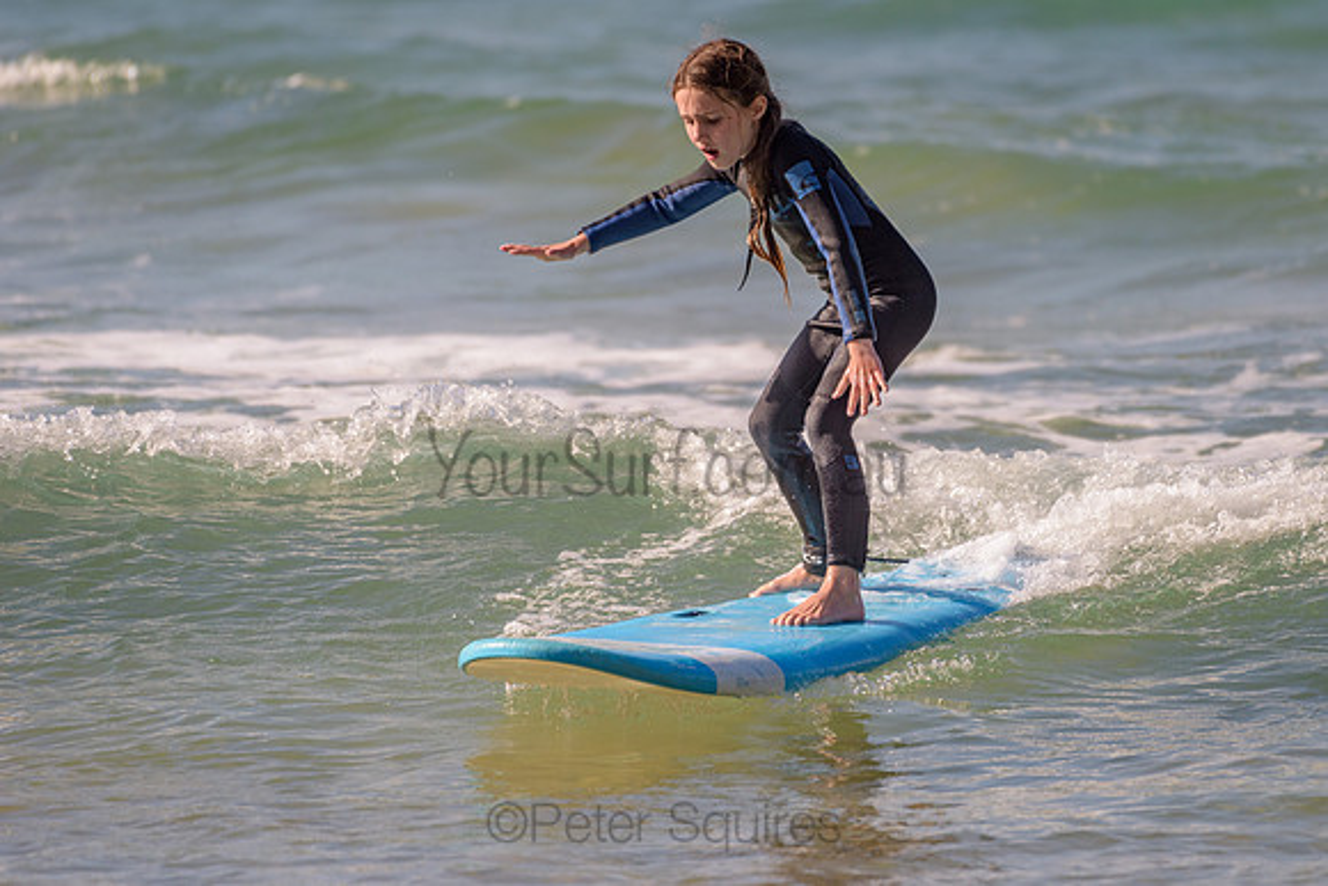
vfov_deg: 2.2
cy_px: 418
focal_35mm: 613
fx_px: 22630
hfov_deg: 3.4
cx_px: 809
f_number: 5.6
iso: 160
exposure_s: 1/2000
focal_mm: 500
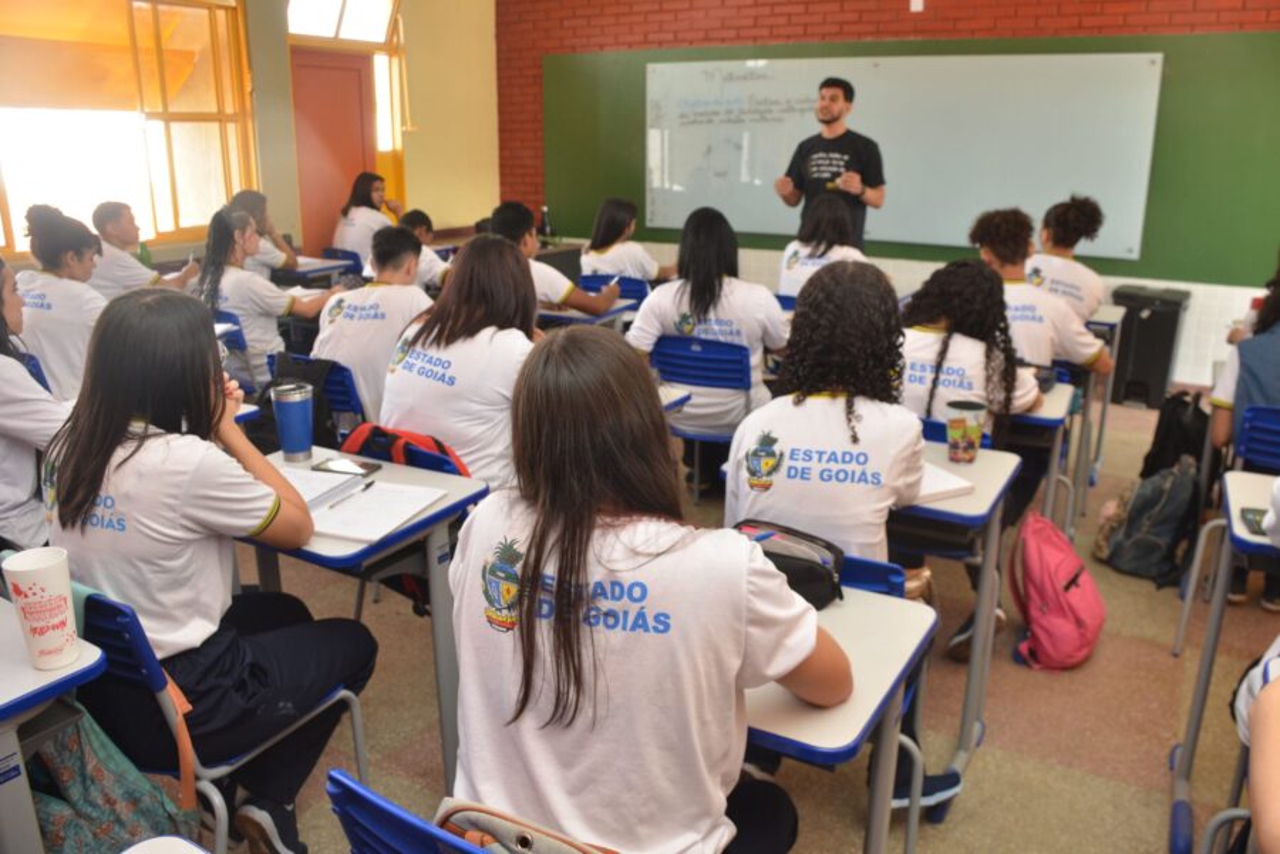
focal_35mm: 27
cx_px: 640
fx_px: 960
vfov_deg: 47.9
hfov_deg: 67.4
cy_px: 427
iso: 400
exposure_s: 1/60
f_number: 5.6
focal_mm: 18
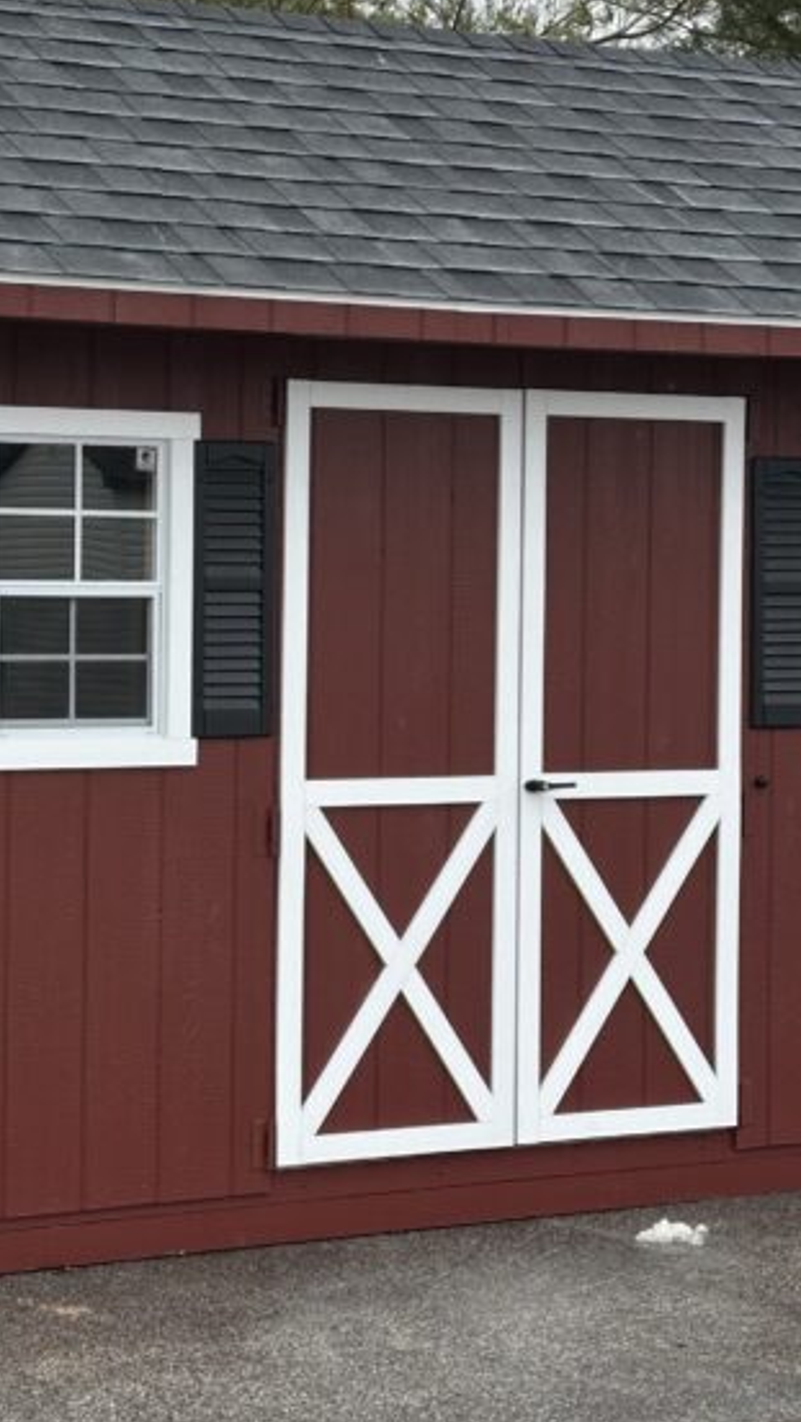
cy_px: 569
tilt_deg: -0.9
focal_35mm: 97
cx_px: 245
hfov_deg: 12.5
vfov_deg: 22.0
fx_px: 3658
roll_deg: +1.3
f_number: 1.78
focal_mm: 6.86
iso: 64
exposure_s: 1/219
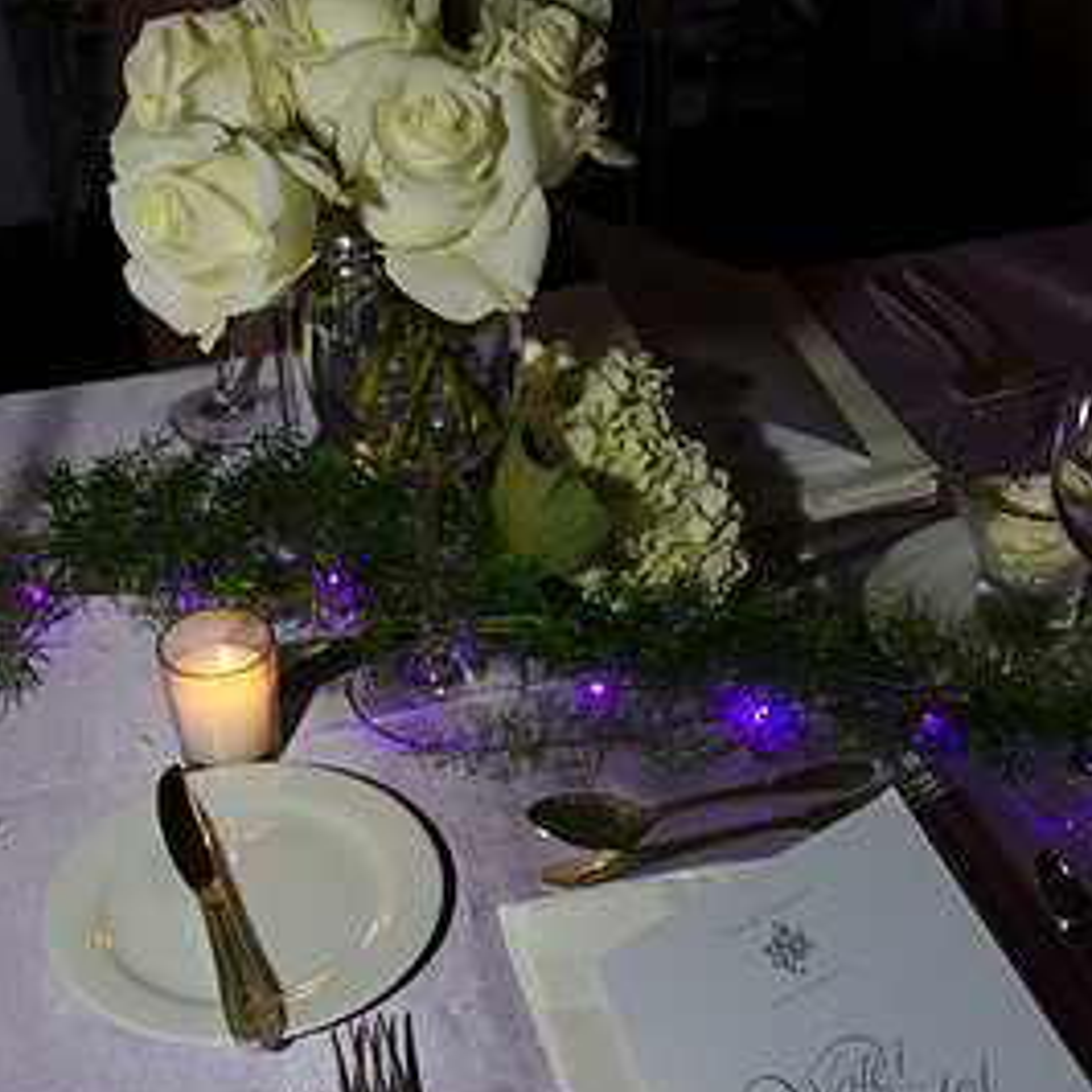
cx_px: 530
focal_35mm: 56
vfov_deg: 30.3
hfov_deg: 30.6
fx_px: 1999
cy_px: 755
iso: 400
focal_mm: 26
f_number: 5.6
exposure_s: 1/60
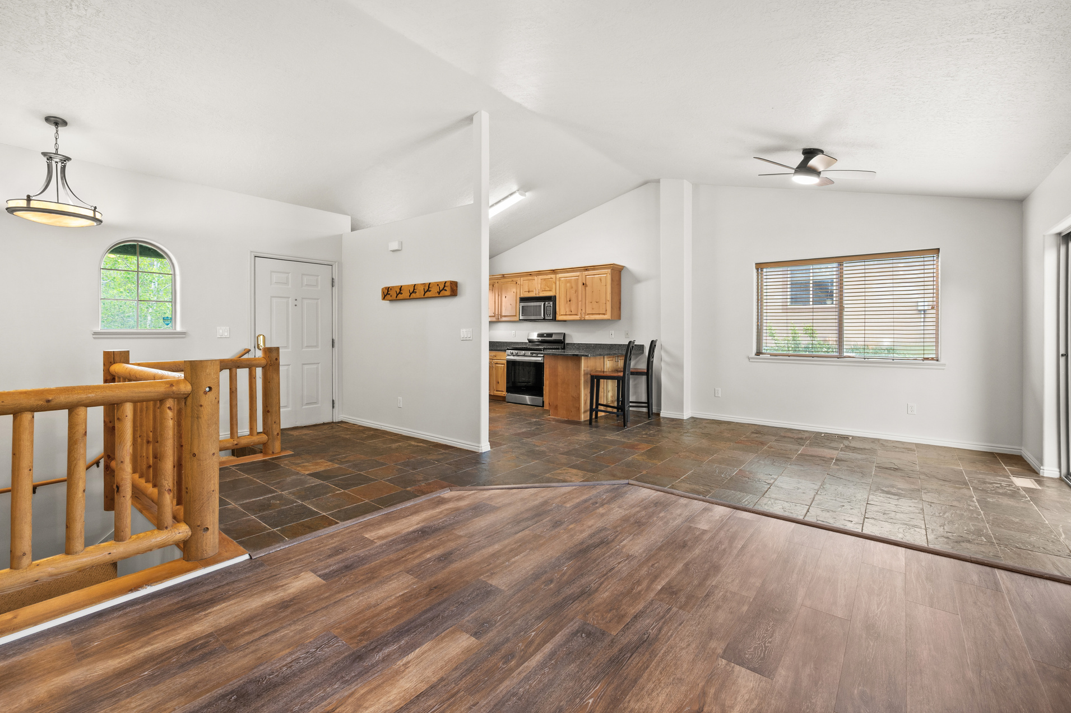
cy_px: 337
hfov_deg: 100.4
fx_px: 446
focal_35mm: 15
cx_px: 532
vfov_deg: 77.2
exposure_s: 1/6
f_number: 7.1
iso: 500
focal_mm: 14
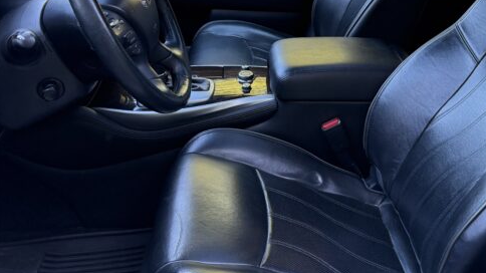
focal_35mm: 43
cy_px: 62
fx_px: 554
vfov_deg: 27.2
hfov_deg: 46.8
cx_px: 316
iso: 200
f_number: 1.78
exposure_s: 1/139
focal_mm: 6.76
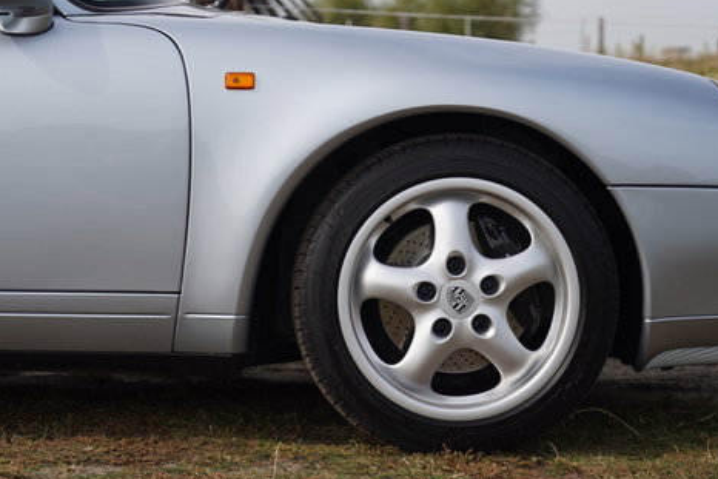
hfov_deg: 18.2
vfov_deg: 12.2
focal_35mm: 112
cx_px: 318
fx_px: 2234
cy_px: 105
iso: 100
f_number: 4
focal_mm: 68
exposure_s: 1/800
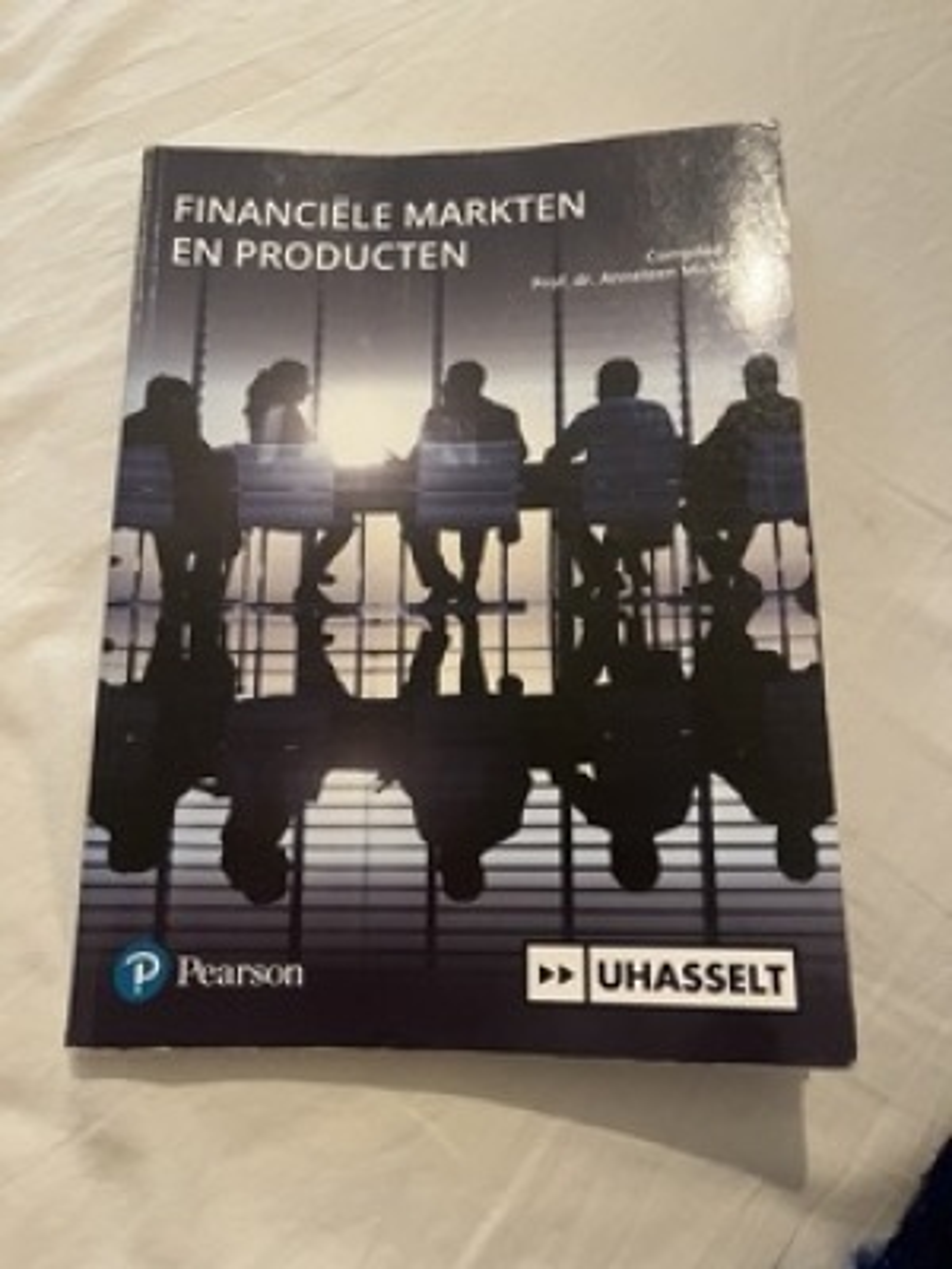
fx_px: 953
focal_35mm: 26
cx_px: 476
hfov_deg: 53.1
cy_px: 634
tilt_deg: -74.2
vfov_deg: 67.3
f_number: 1.6
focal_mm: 5.1
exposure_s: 1/33
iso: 500
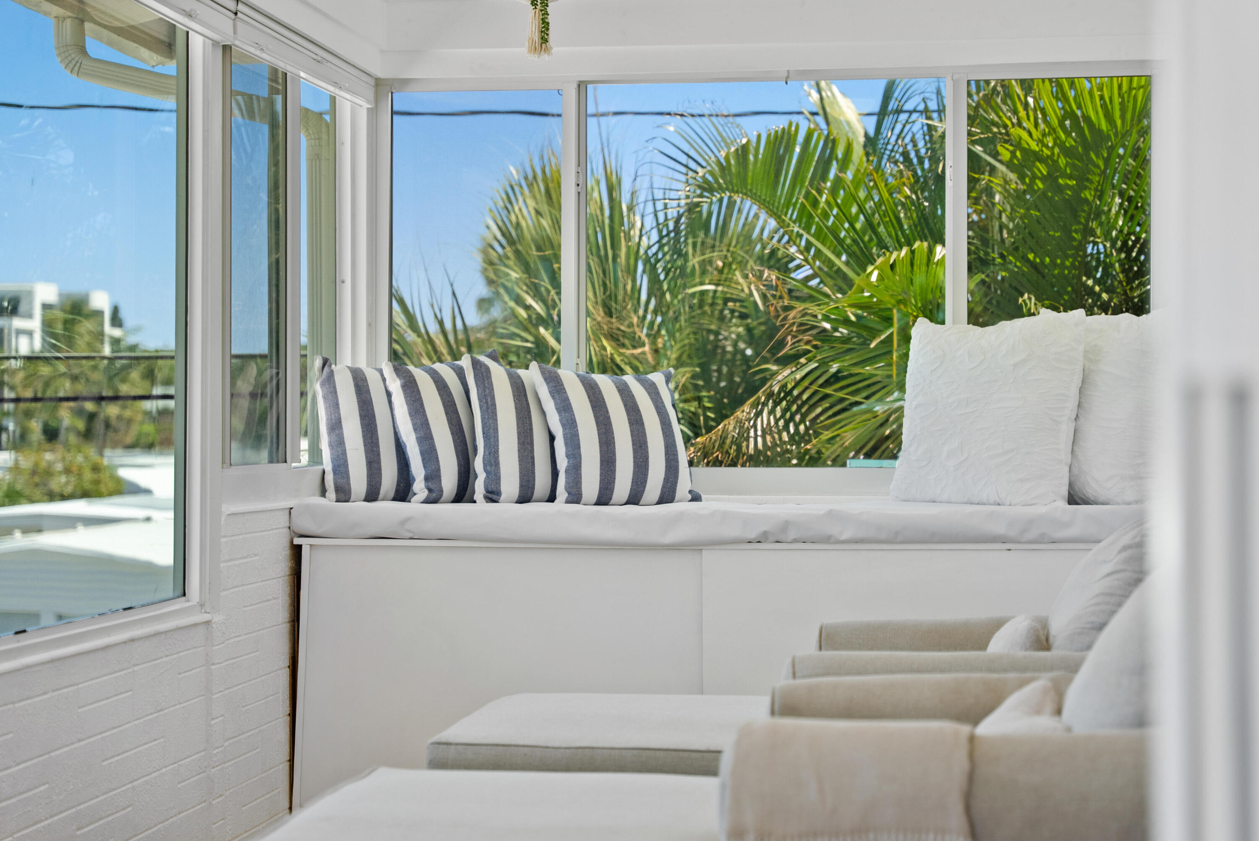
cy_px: 420
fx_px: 2449
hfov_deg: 28.8
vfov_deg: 19.5
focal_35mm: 70
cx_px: 630
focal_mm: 70
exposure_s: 1/320
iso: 320
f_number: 2.8
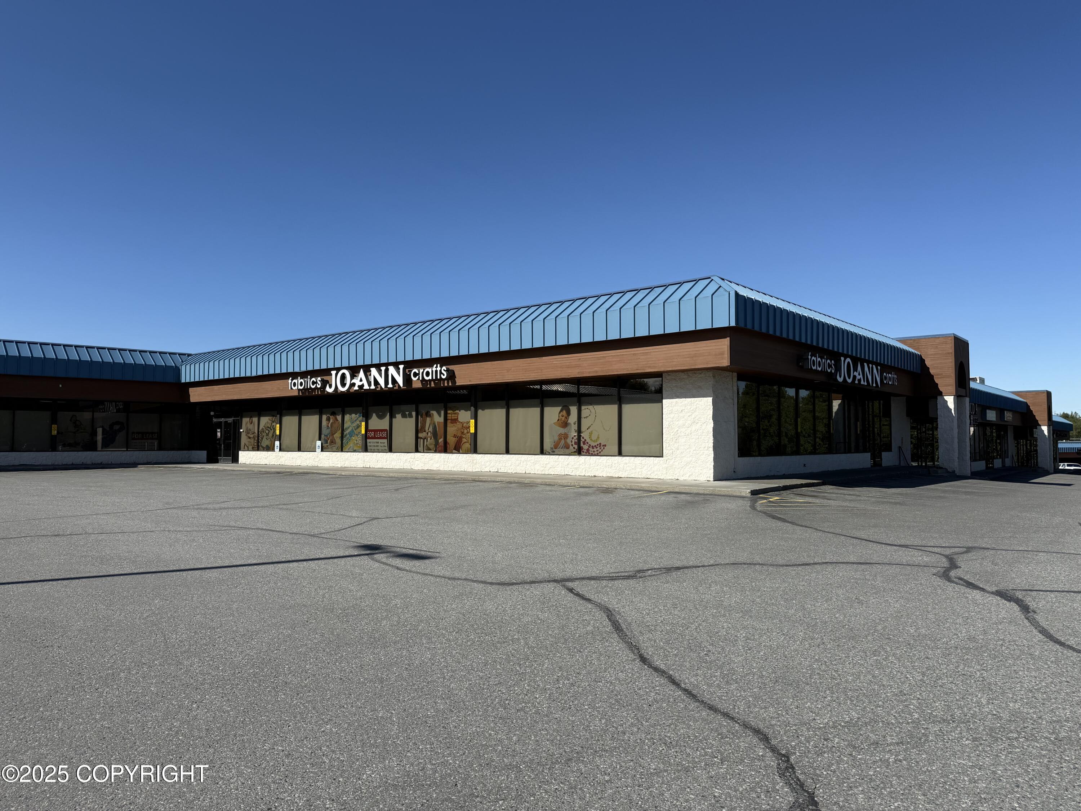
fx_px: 749
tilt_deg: +3.7
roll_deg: +0.1
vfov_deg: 56.8
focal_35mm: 24
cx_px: 540
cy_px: 406
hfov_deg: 71.6
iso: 80
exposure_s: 1/6173
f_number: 1.78
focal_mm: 6.76
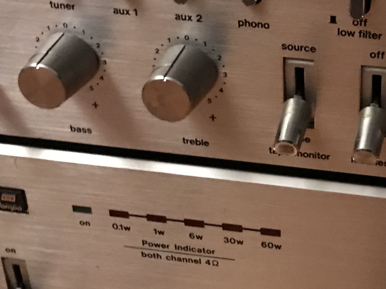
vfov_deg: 17.8
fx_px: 926
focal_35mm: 83
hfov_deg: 22.9
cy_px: 165
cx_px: 361
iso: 125
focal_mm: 3.99
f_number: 1.8
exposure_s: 1/4
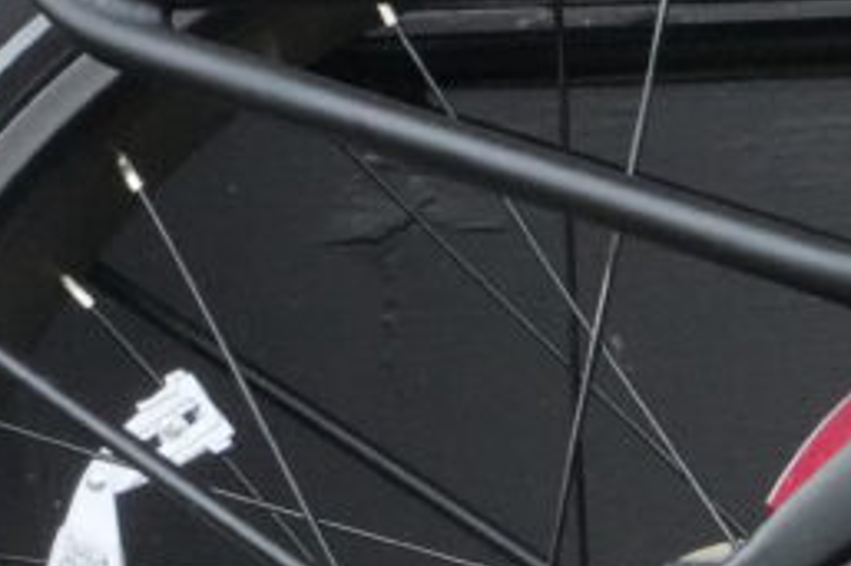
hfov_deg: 11.5
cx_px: 1676
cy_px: 1029
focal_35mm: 161
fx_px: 3811
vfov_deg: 8.2
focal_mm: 23
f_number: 16
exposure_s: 1/80
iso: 5000
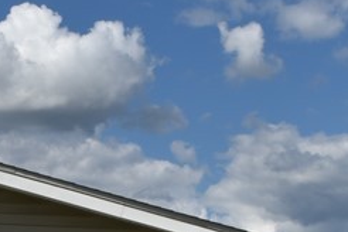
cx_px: 171
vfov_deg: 10.9
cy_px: 392
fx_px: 1150
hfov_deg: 17.2
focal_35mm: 119
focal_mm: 18
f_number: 16
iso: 100
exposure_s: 1/200
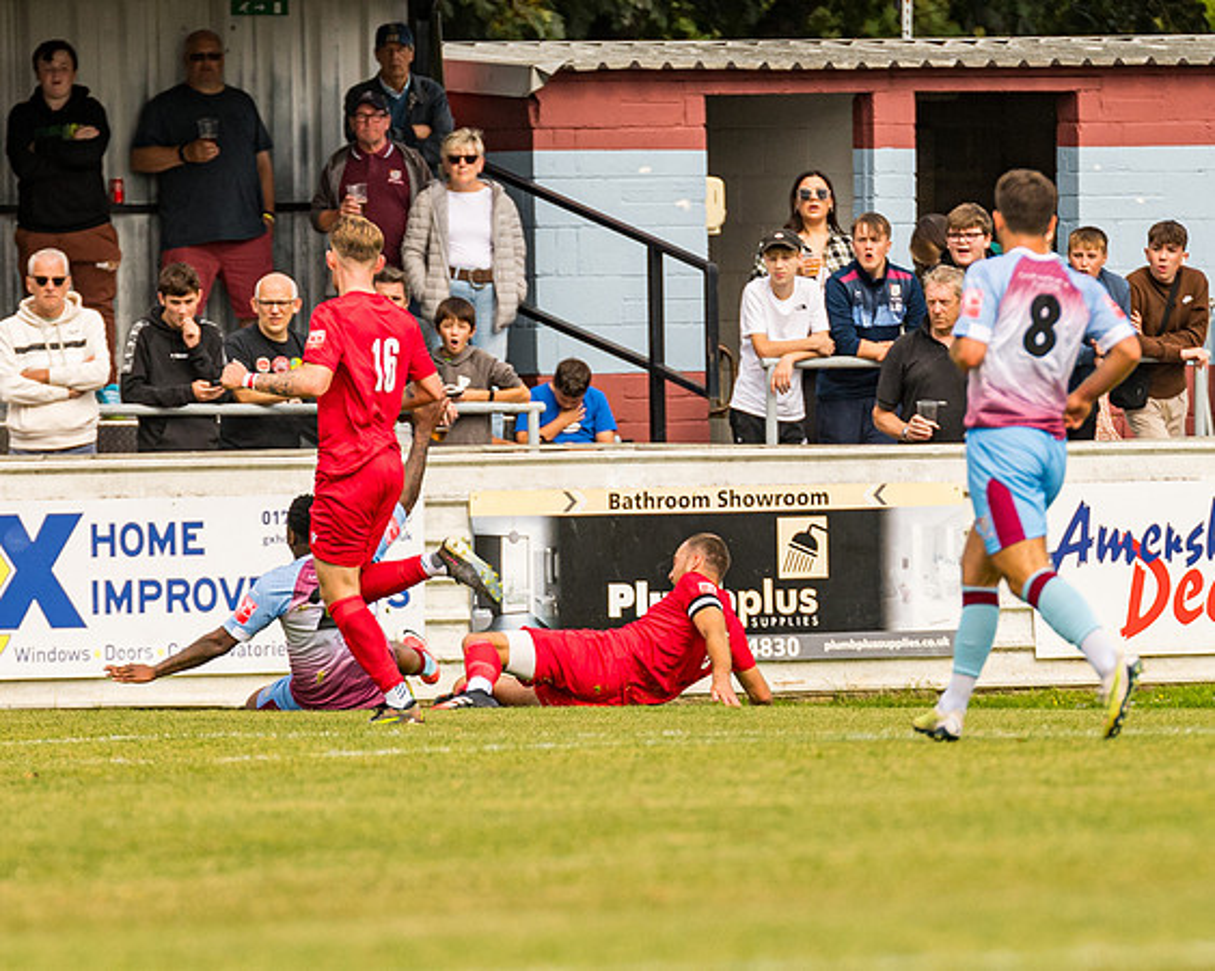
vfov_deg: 2.2
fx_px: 24923
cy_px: 661
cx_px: 624
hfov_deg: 2.8
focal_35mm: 693
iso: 640
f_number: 4
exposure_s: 1/4000
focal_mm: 300
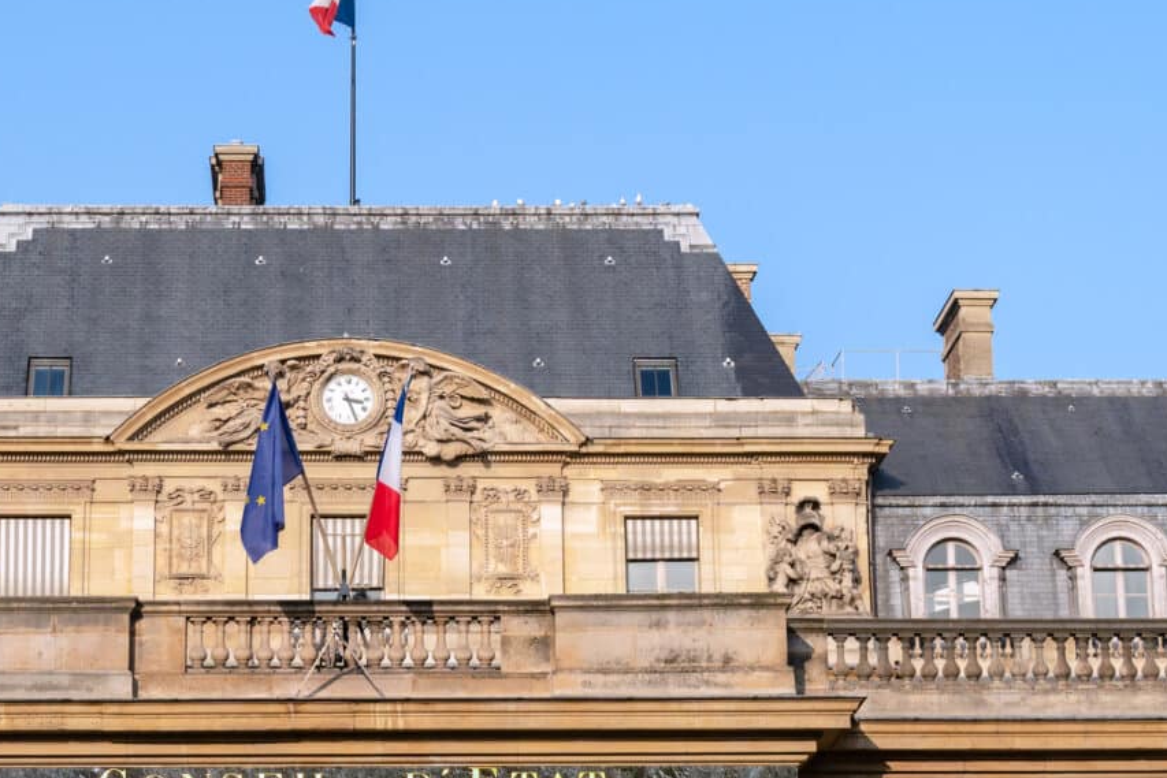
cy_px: 418
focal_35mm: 100
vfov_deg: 13.7
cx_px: 353
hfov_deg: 20.3
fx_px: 3239
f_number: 4
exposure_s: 1/1250
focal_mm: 37
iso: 100
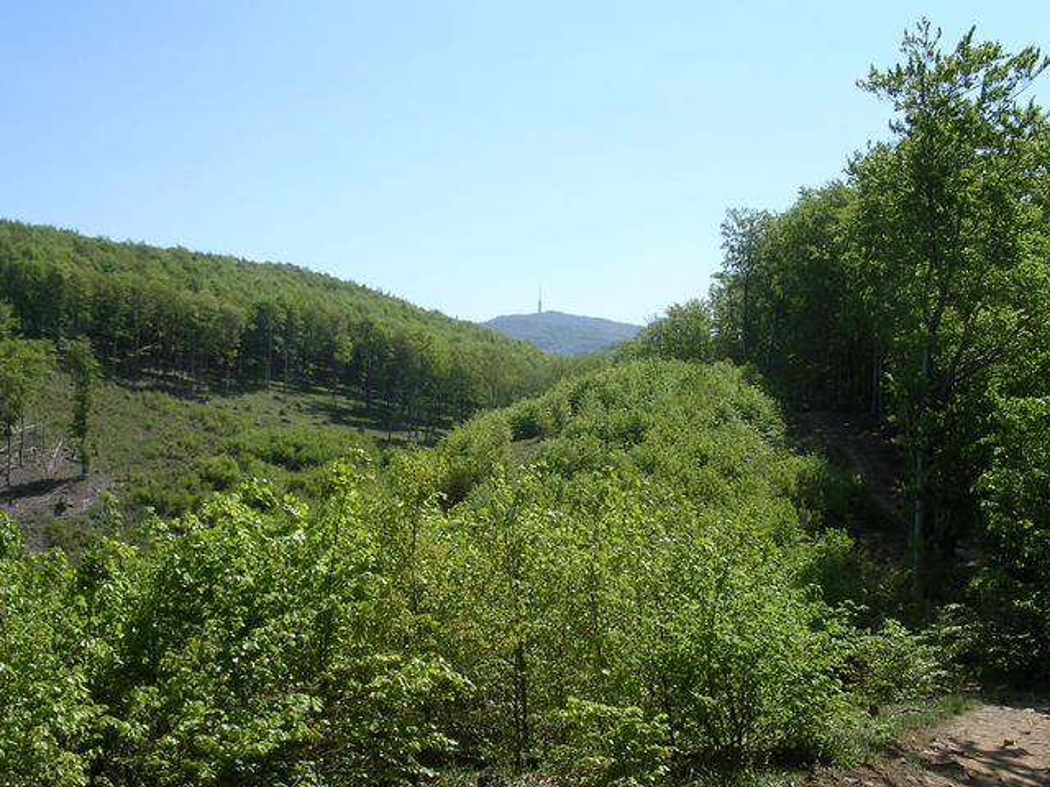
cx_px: 525
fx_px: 1153
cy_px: 394
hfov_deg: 49.0
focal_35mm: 38
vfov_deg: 37.7
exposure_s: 1/280
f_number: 5.6
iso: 100
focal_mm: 5.8
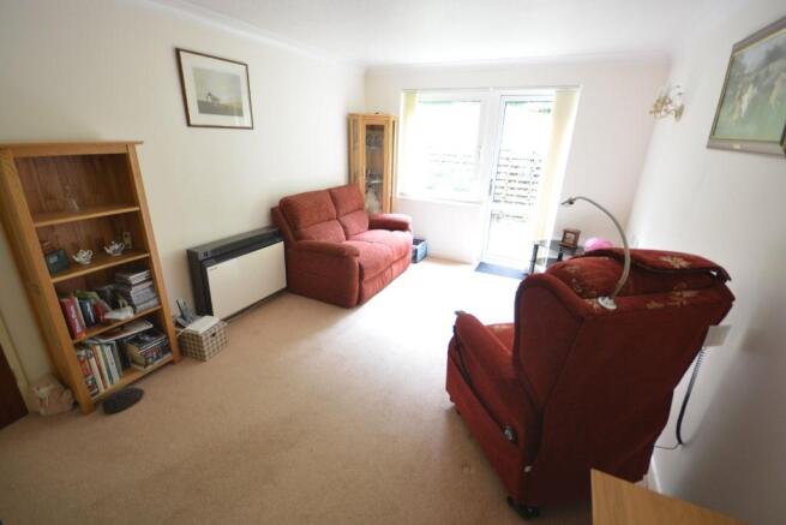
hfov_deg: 100.4
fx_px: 328
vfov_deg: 77.4
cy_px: 262
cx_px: 393
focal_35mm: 15
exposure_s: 1/8
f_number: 4.5
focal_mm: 10
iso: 400
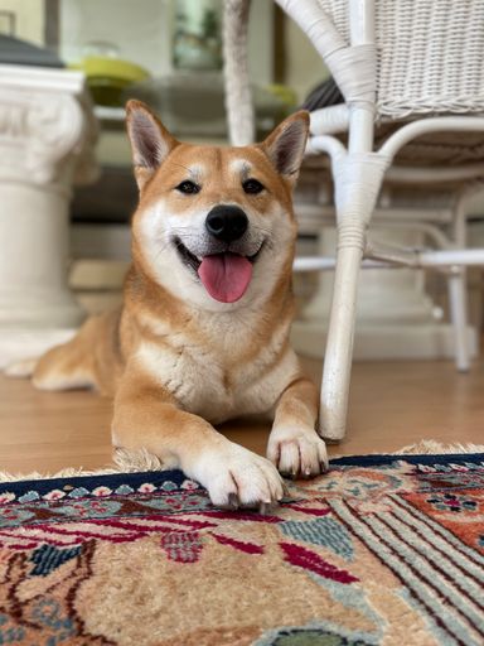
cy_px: 323
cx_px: 242
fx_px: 485
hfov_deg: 53.1
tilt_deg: -0.9
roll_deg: +0.3
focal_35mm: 26
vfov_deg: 67.3
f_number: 1.6
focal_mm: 4.2
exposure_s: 1/121
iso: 64
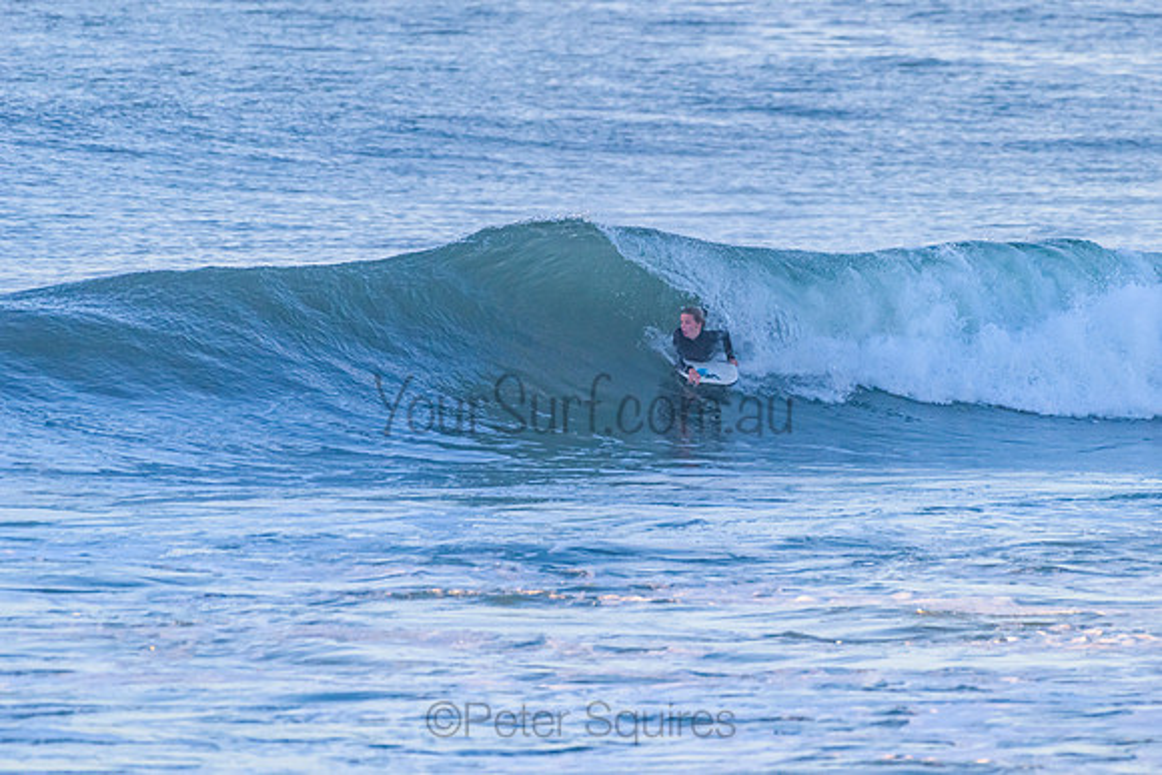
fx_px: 19650
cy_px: 326
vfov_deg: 2.3
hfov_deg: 3.4
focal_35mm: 609
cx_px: 666
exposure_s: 1/2000
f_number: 5.6
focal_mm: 500
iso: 900
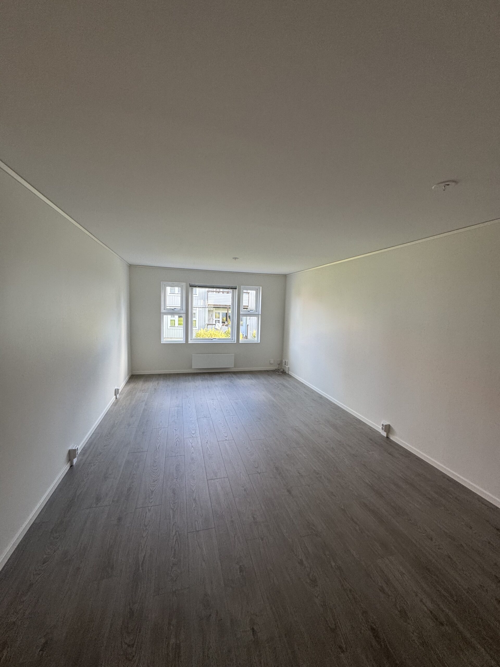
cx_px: 250
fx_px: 270
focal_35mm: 14
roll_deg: -2.3
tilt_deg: -4.9
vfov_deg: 102.1
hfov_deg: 85.7
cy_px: 334
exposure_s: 1/99
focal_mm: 2.22
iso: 125
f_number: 2.2
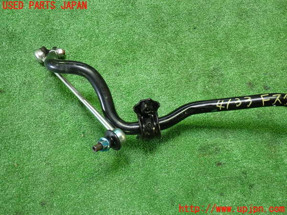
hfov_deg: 60.0
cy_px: 108
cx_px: 144
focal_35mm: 30
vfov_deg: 46.8
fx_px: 249
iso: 320
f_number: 2.3
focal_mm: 5.4
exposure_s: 1/30
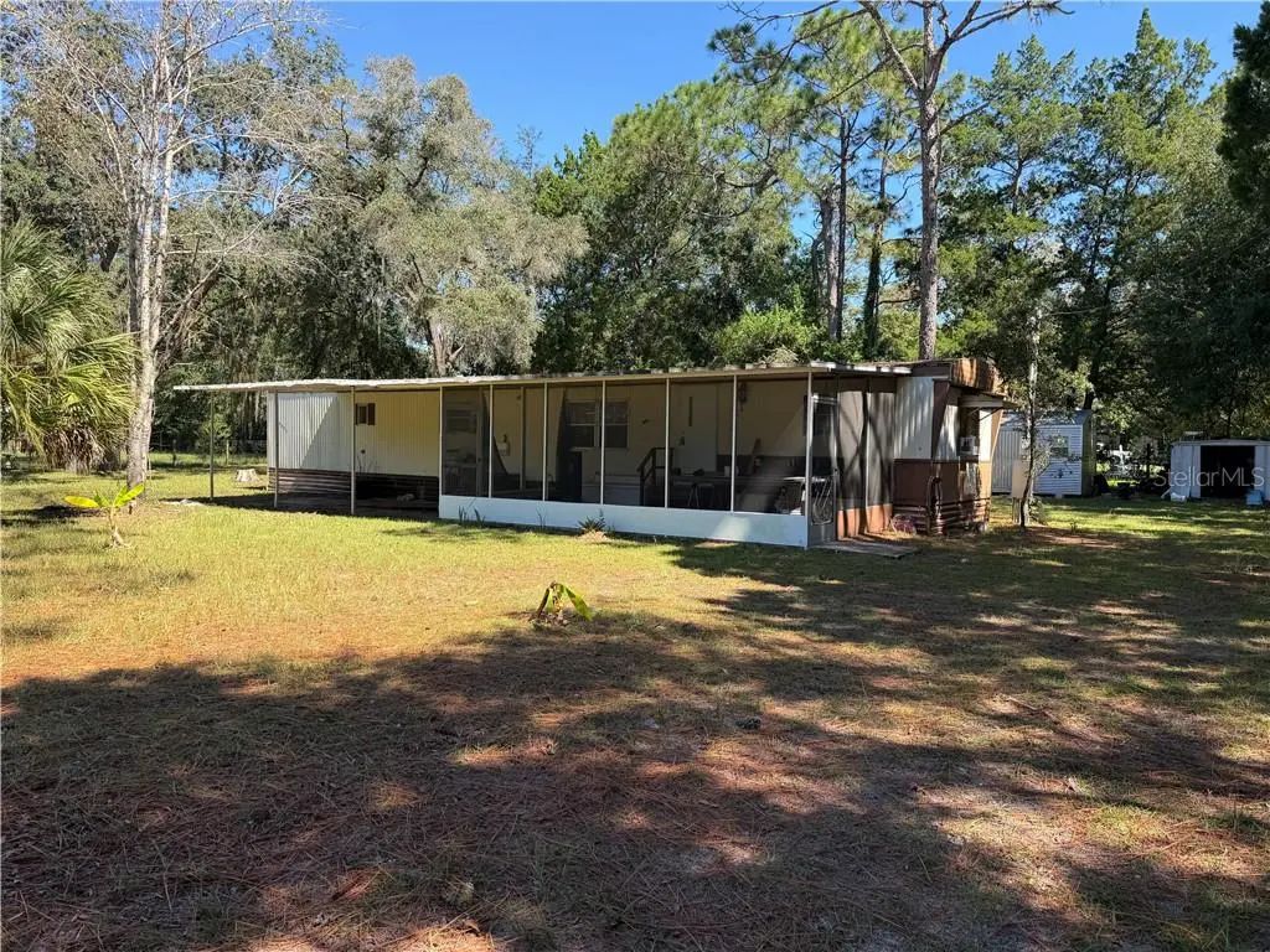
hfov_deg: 71.6
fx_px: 881
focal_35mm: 24
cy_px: 476
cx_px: 635
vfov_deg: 56.8
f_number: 1.78
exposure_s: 1/1106
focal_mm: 6.76
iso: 80
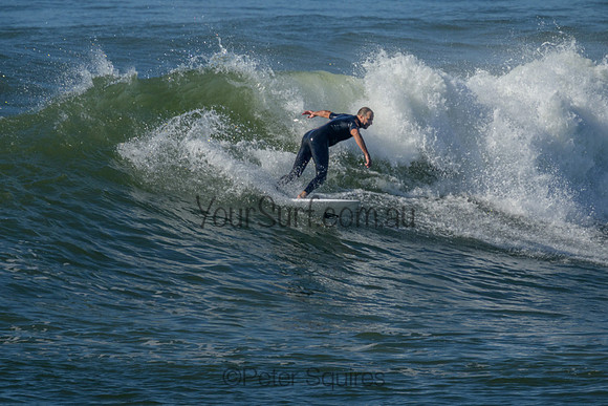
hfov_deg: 1.9
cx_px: 307
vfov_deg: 1.3
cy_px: 165
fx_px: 18373
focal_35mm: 1088
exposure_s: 1/2000
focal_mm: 800
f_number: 11
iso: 560
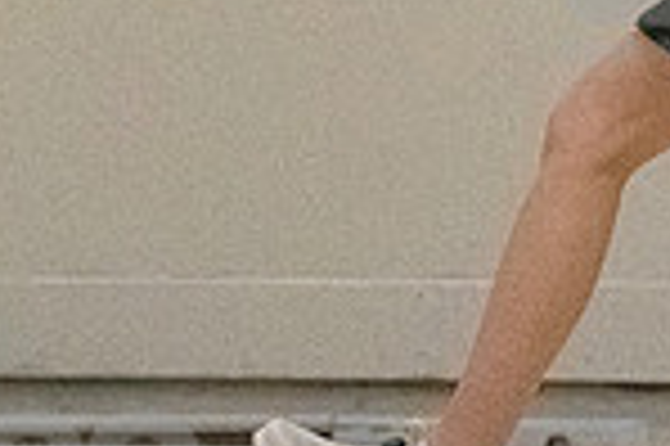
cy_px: -95
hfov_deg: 2.4
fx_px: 15709
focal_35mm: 845
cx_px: 701
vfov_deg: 1.6
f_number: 4
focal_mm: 145
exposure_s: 1/1250
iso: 10000
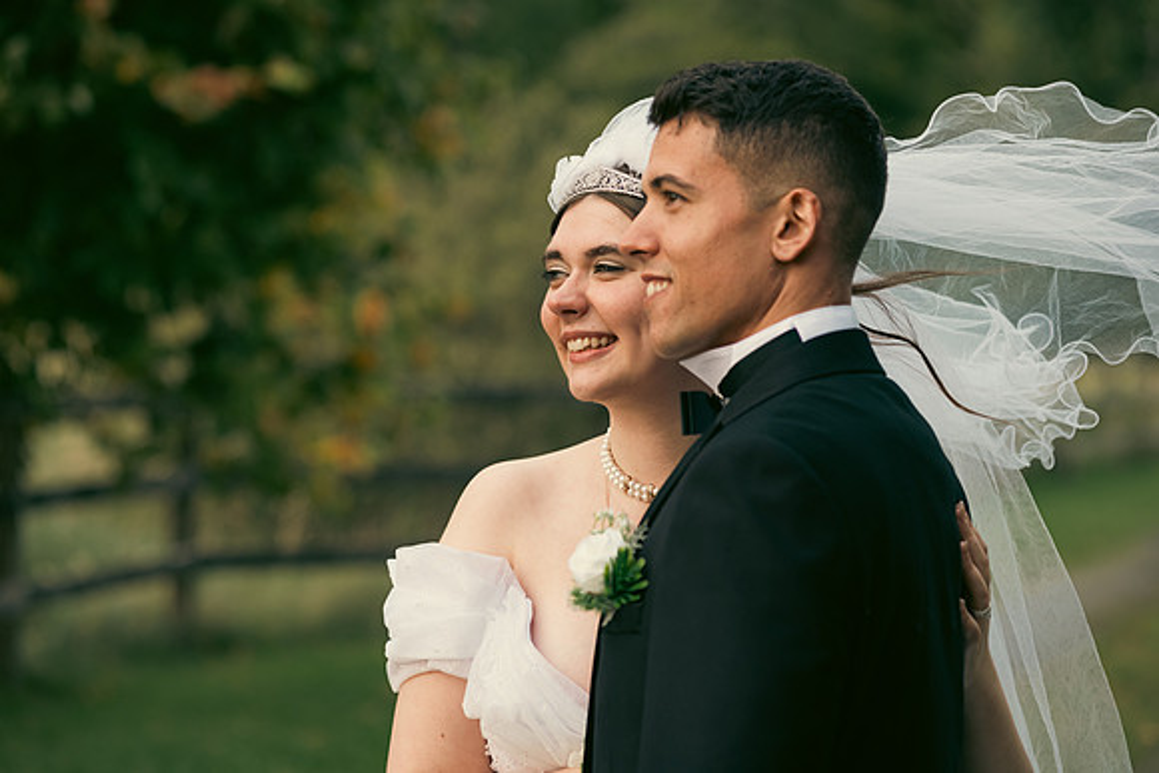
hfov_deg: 18.3
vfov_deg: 12.2
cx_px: 580
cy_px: 386
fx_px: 3606
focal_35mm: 112
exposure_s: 1/200
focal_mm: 112
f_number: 3.5
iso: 320
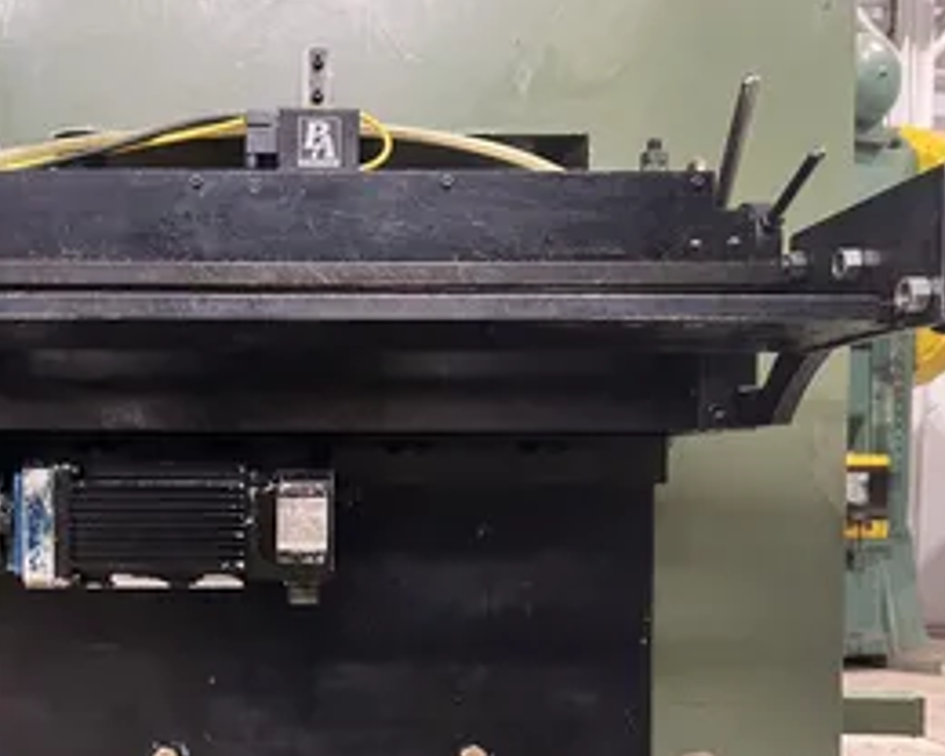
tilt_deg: -3.0
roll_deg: -0.6
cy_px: 538
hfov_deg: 46.0
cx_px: 305
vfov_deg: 37.6
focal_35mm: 39
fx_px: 1091
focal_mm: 5.7
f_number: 1.5
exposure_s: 1/60
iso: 400
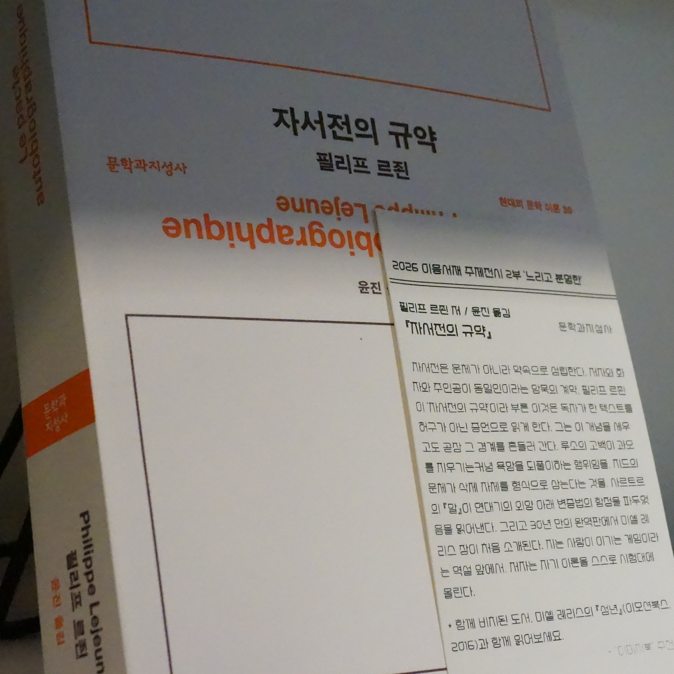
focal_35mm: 67
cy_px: 345
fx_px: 1476
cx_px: 405
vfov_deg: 25.7
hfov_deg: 25.7
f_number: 10
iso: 12800
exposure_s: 1/400
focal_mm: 34
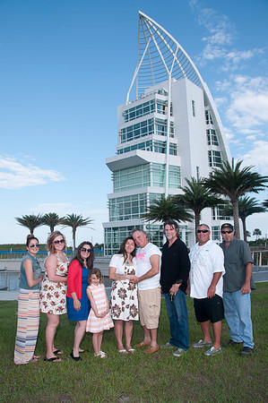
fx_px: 302
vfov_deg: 67.4
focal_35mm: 27
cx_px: 134
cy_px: 202
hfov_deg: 47.8
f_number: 9
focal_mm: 18
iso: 100
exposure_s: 1/250
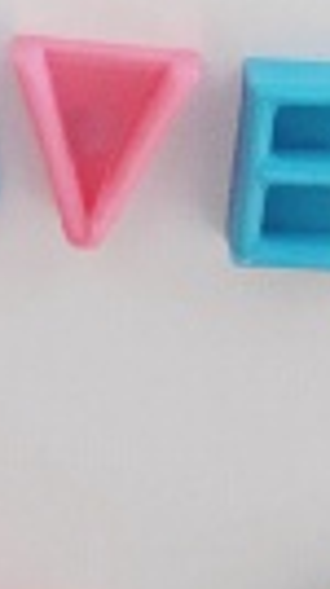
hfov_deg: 13.7
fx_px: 1359
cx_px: 11
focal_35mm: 87
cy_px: 154
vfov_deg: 24.2
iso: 2231
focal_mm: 3.94
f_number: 1.9
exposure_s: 1/24
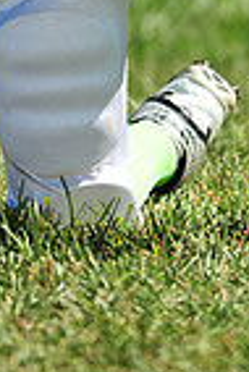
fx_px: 7793
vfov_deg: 2.7
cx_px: 63
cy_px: -364
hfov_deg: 1.8
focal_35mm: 753
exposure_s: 1/3200
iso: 400
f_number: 4.5
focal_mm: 185
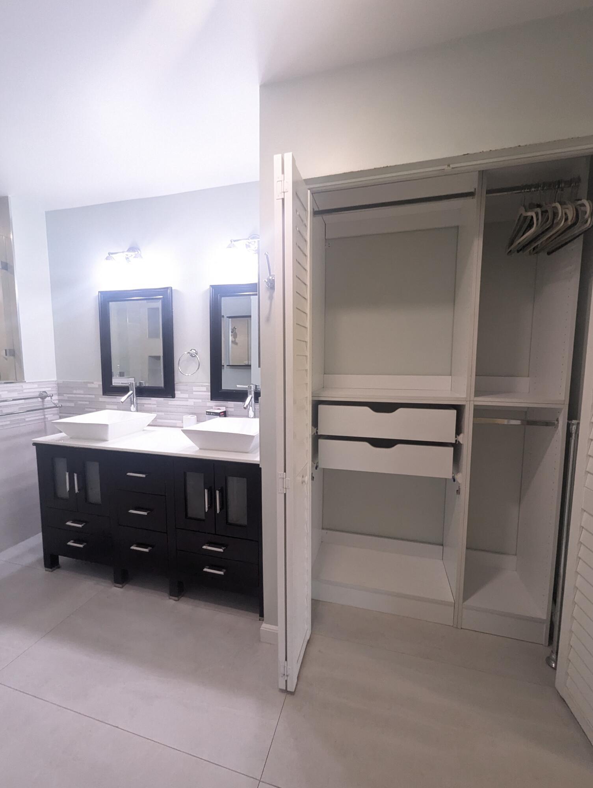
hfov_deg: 90.0
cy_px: 394
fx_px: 296
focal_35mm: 13
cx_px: 296
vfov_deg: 106.1
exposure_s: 1/120
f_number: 2.2
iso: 708
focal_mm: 1.95
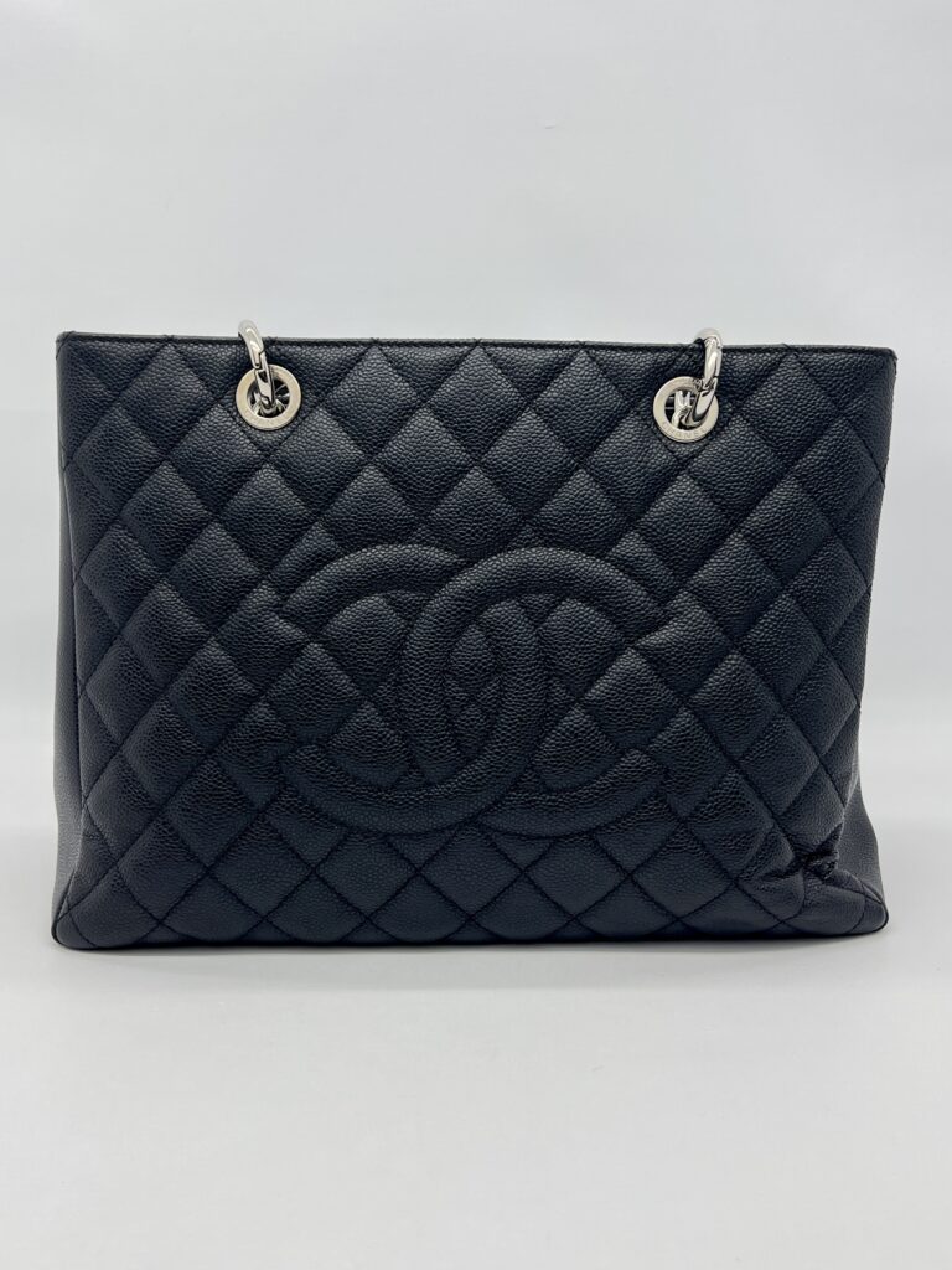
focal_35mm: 26
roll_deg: +1.5
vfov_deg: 67.3
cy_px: 635
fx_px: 953
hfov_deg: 53.1
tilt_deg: -8.3
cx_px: 476
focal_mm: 5.7
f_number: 1.5
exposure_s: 1/172
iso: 40
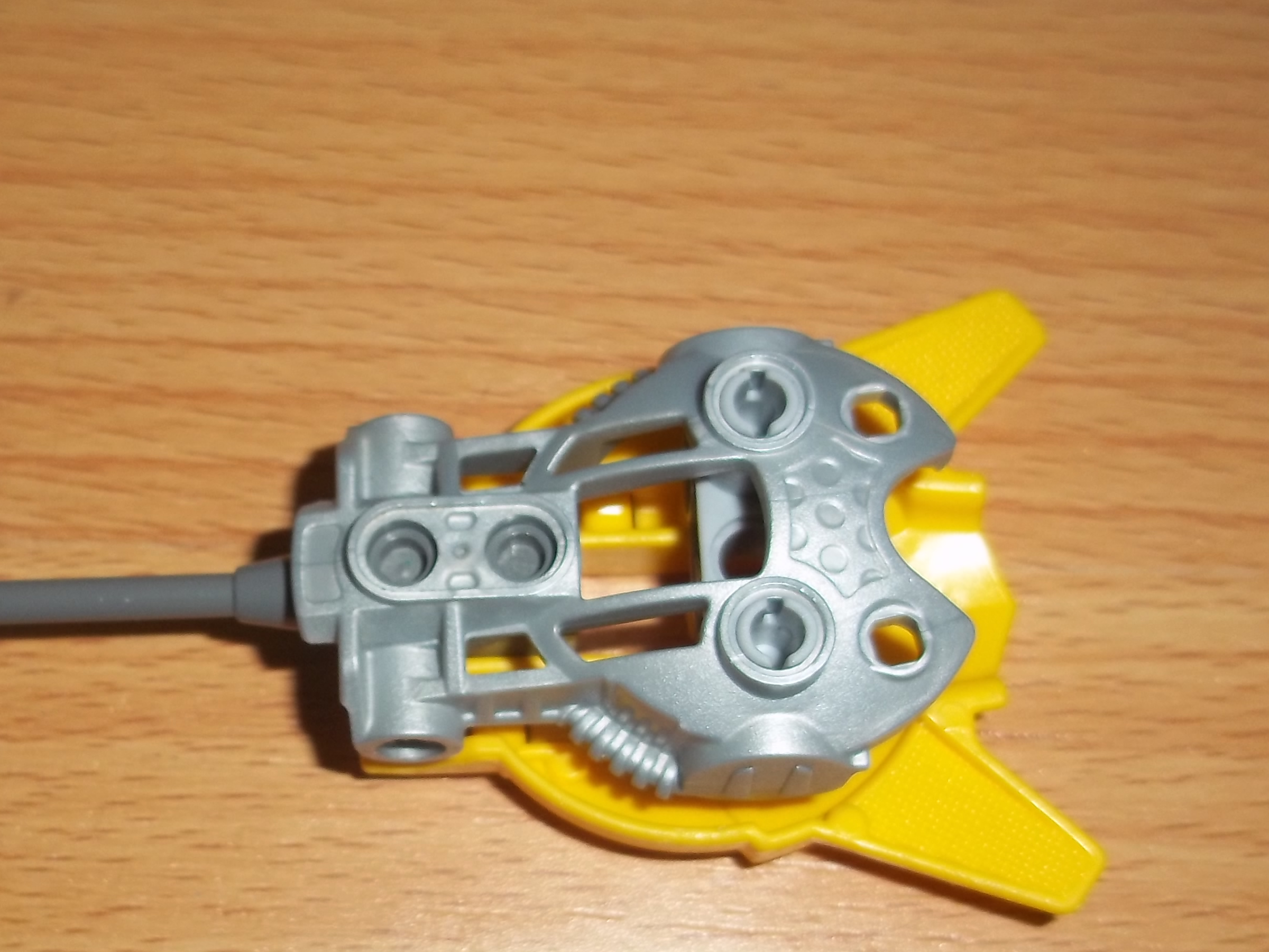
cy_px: 698
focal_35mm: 60
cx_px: 303
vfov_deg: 24.2
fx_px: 2200
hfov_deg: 31.6
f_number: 3.1
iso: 80
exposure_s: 1/30
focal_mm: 6.5
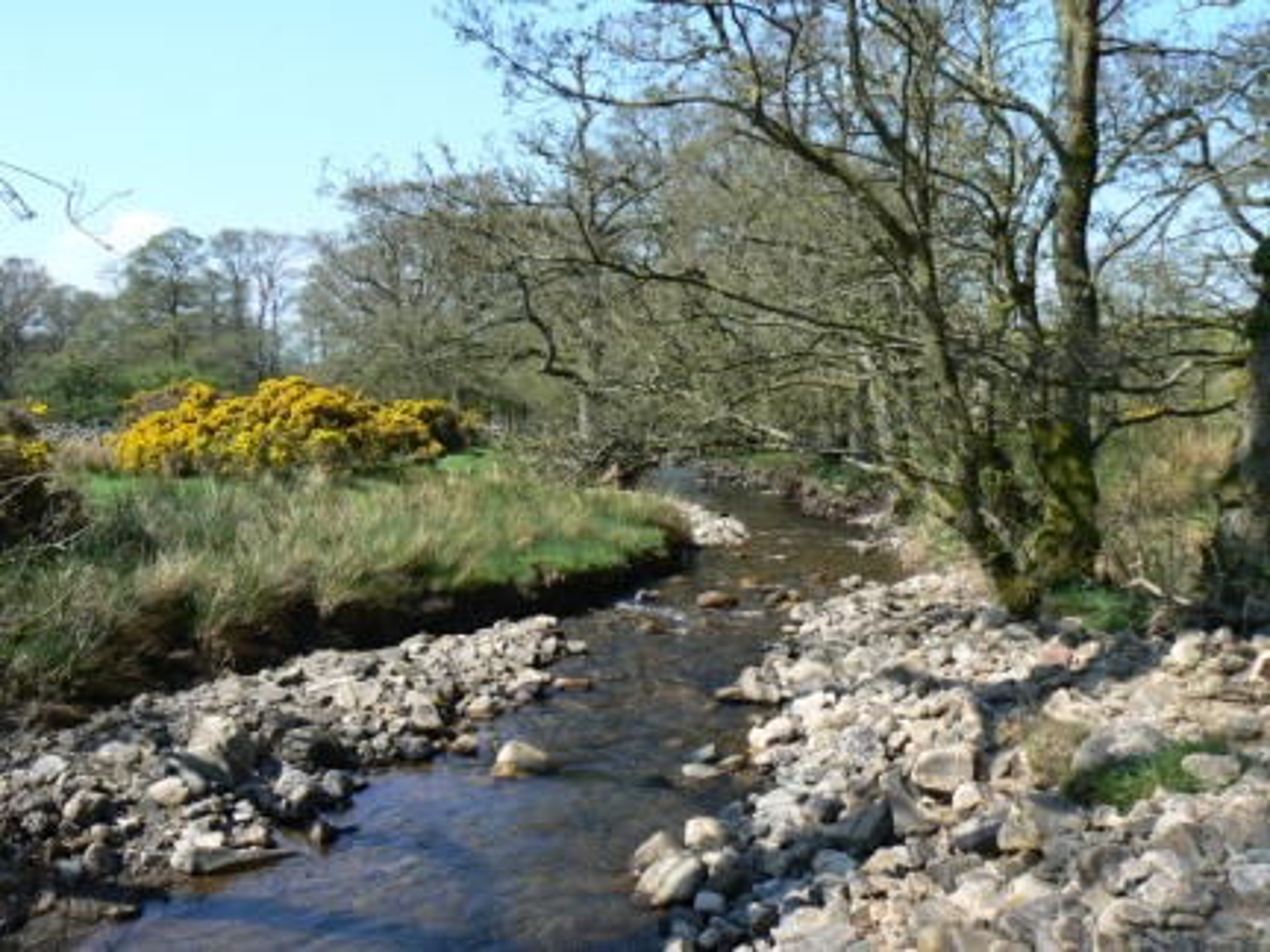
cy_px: 476
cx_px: 635
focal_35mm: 36
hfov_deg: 51.4
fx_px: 1321
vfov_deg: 39.7
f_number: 5.6
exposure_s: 1/320
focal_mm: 6
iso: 80
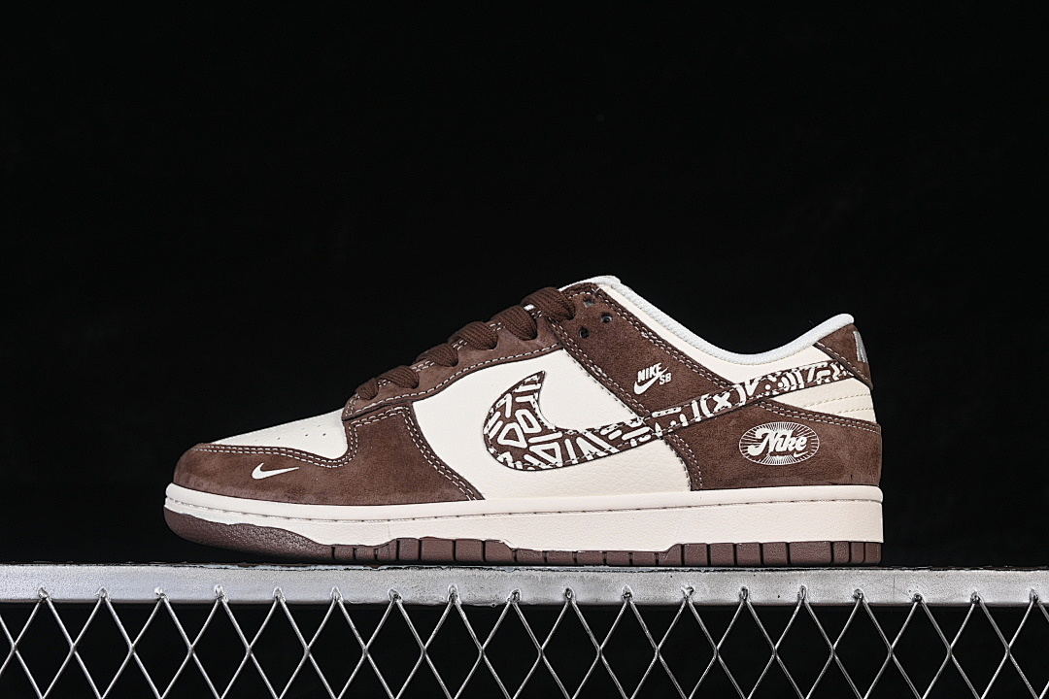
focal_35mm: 75
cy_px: 350
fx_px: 2185
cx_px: 524
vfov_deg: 18.2
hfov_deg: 27.0
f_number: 8
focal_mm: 50
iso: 160
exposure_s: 1/80
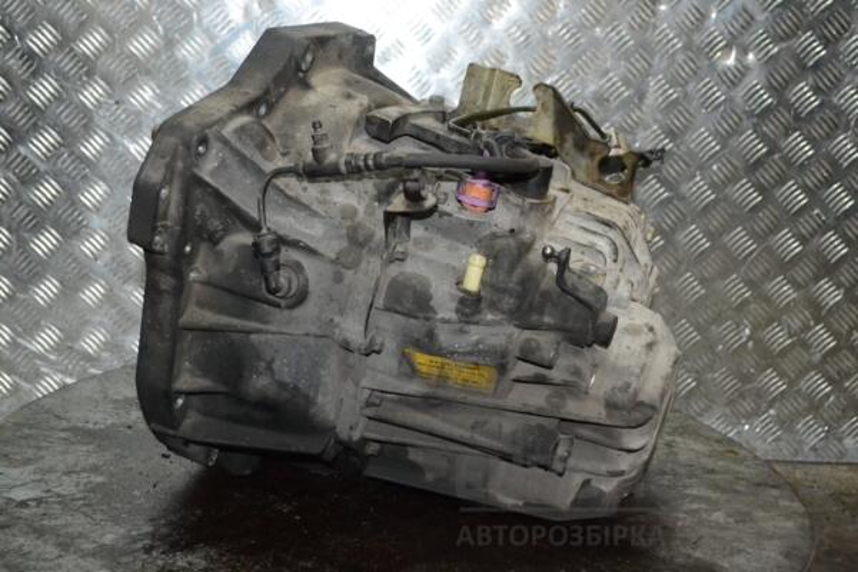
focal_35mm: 52
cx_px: 429
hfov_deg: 37.9
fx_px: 1251
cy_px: 286
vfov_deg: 25.8
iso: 3200
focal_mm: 35
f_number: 7.1
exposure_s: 1/60
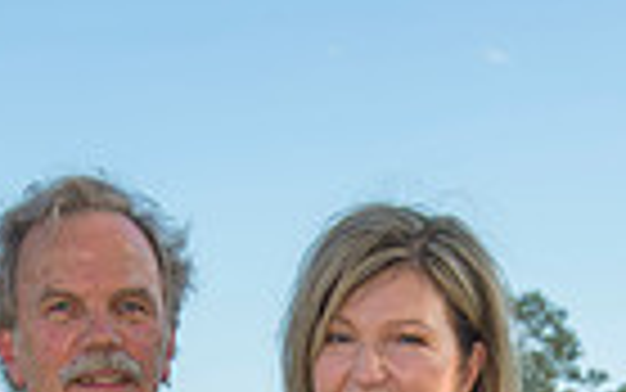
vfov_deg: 9.3
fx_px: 2133
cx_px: 281
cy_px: 973
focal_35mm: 125
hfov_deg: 16.7
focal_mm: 38
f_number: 6.3
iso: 200
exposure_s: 1/400
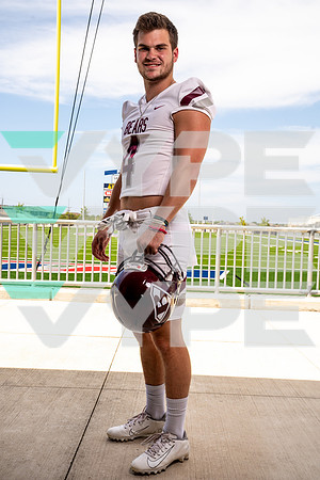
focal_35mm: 38
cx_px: 160
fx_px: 507
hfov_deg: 35.1
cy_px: 240
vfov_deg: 50.7
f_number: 9
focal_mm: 38
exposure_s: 1/125
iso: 100
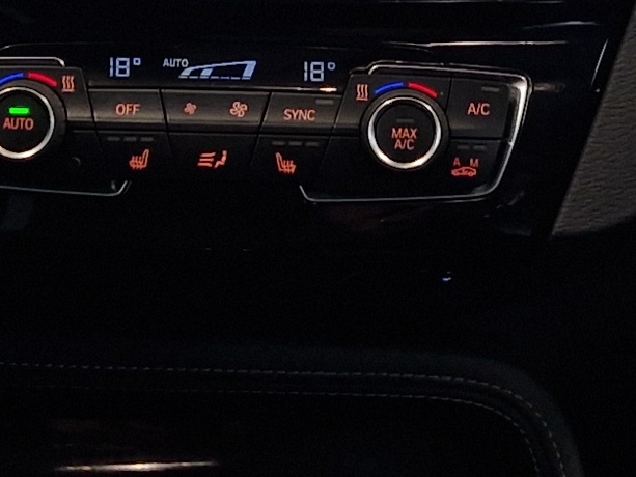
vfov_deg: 9.8
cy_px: 47
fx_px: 2756
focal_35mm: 150
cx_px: 215
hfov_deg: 13.1
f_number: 1.8
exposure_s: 1/50
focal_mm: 5.4
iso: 80
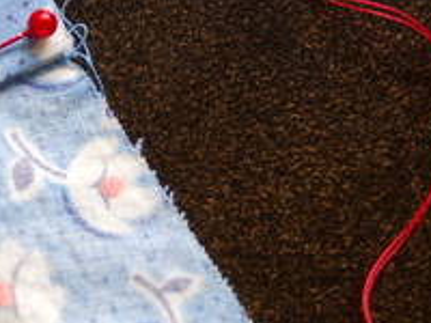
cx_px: 58
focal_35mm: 164
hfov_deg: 12.0
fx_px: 2042
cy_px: 46
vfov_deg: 9.0
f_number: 5.6
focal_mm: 38
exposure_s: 1/125
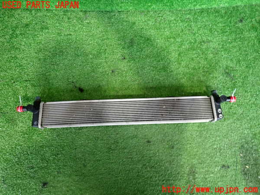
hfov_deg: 69.4
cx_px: 130
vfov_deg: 54.9
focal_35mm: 25
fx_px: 188
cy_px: 98
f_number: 2
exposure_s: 1/30
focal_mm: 4.5
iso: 320
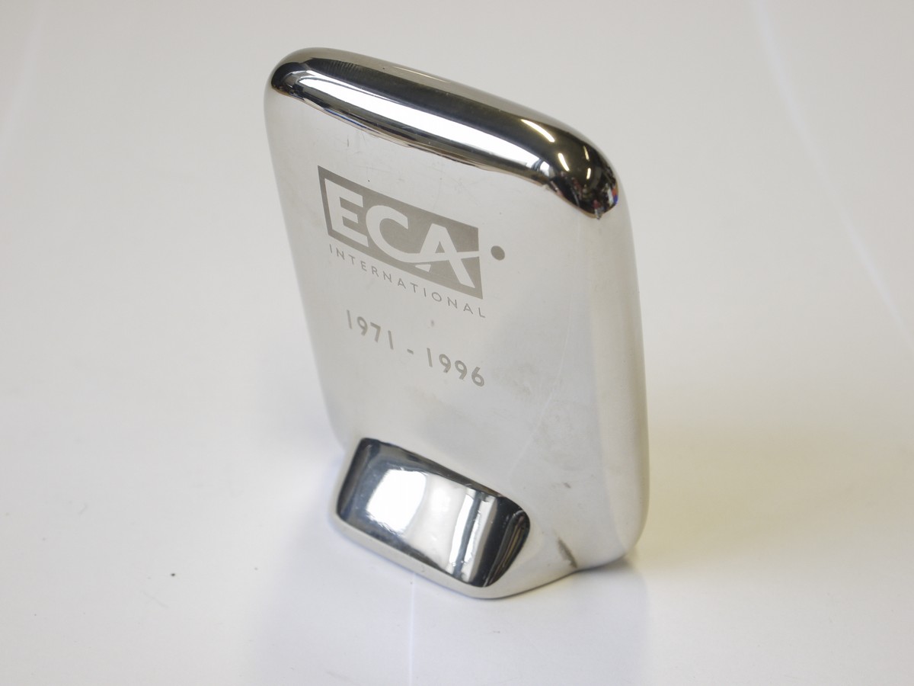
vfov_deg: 19.9
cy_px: 343
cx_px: 457
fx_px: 1954
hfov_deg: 26.3
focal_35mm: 74
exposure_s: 1/40
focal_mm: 37
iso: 400
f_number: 8
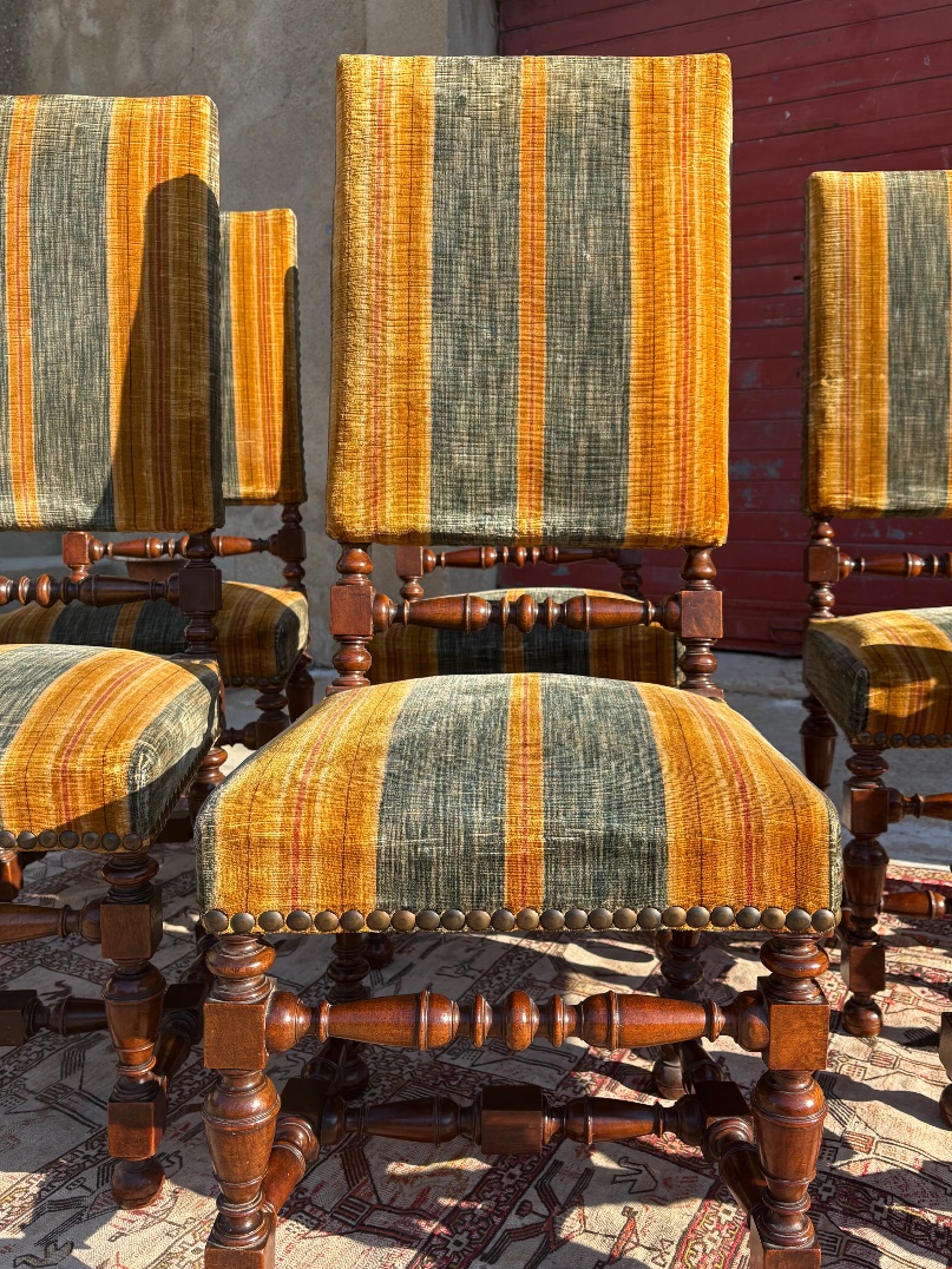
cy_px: 613
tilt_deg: -5.8
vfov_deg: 61.6
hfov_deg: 48.1
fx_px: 1063
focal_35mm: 29
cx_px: 526
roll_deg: -0.5
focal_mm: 5.96
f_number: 1.6
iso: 50
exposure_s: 1/959
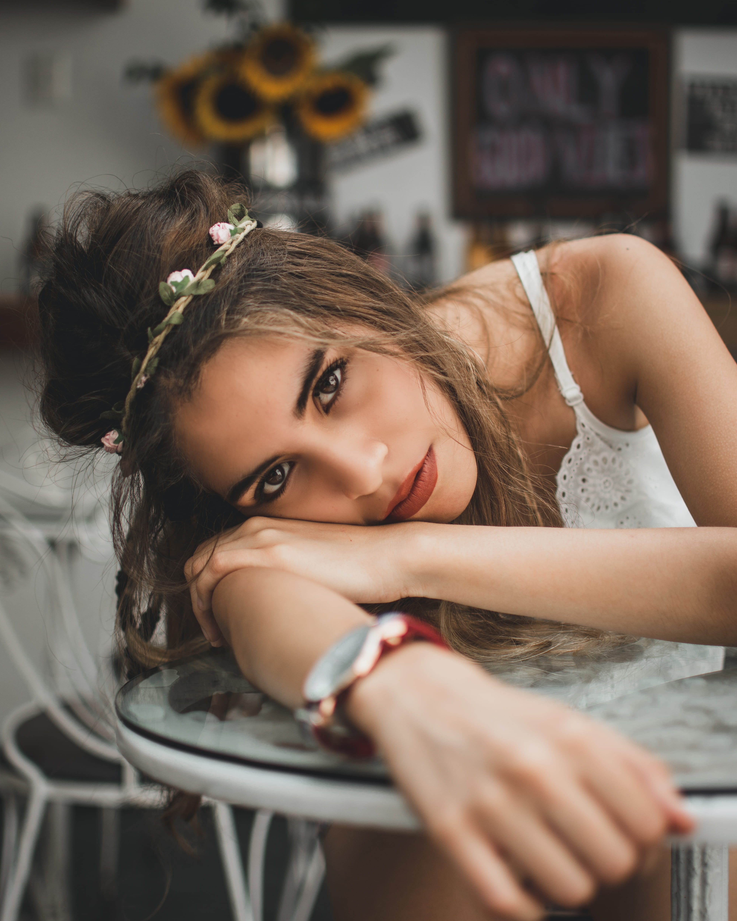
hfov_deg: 25.6
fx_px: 1624
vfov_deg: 31.7
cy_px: 470
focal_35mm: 60
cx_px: 369
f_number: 1.8
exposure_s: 1/800
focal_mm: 35
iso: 100
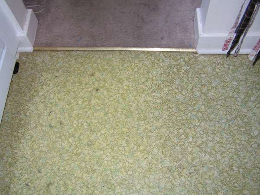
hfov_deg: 49.0
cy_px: 98
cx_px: 130
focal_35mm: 38
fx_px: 285
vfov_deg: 37.7
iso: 200
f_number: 2.8
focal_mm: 6.3
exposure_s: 1/40
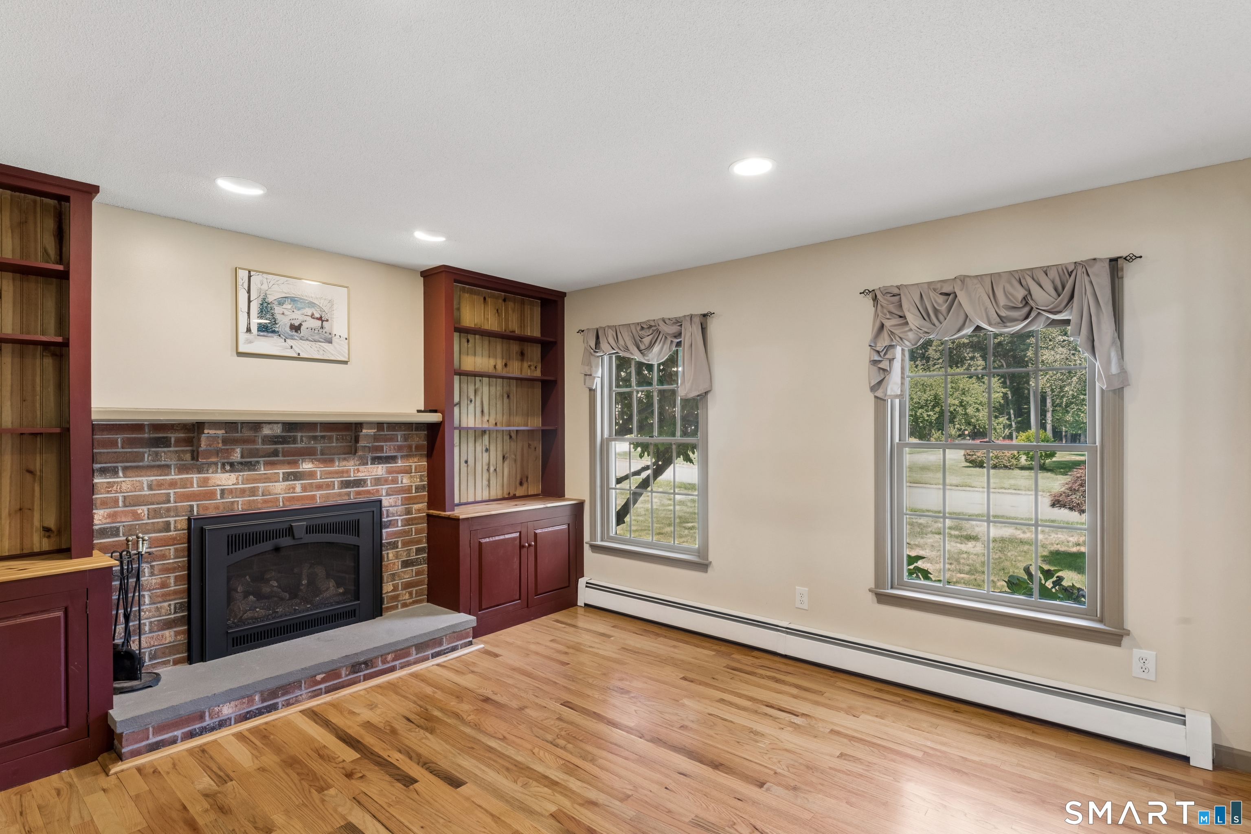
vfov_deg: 69.2
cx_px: 626
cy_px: 417
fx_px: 605
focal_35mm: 17
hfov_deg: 91.9
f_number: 13
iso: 400
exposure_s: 1/5
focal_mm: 17.4
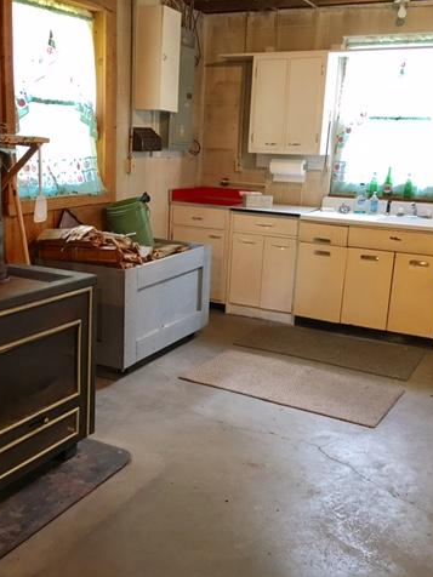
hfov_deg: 36.7
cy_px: 288
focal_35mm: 39
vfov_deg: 47.9
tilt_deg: -10.9
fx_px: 650
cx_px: 175
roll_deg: -2.1
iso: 80
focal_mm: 4.15
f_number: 2.2
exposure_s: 1/17
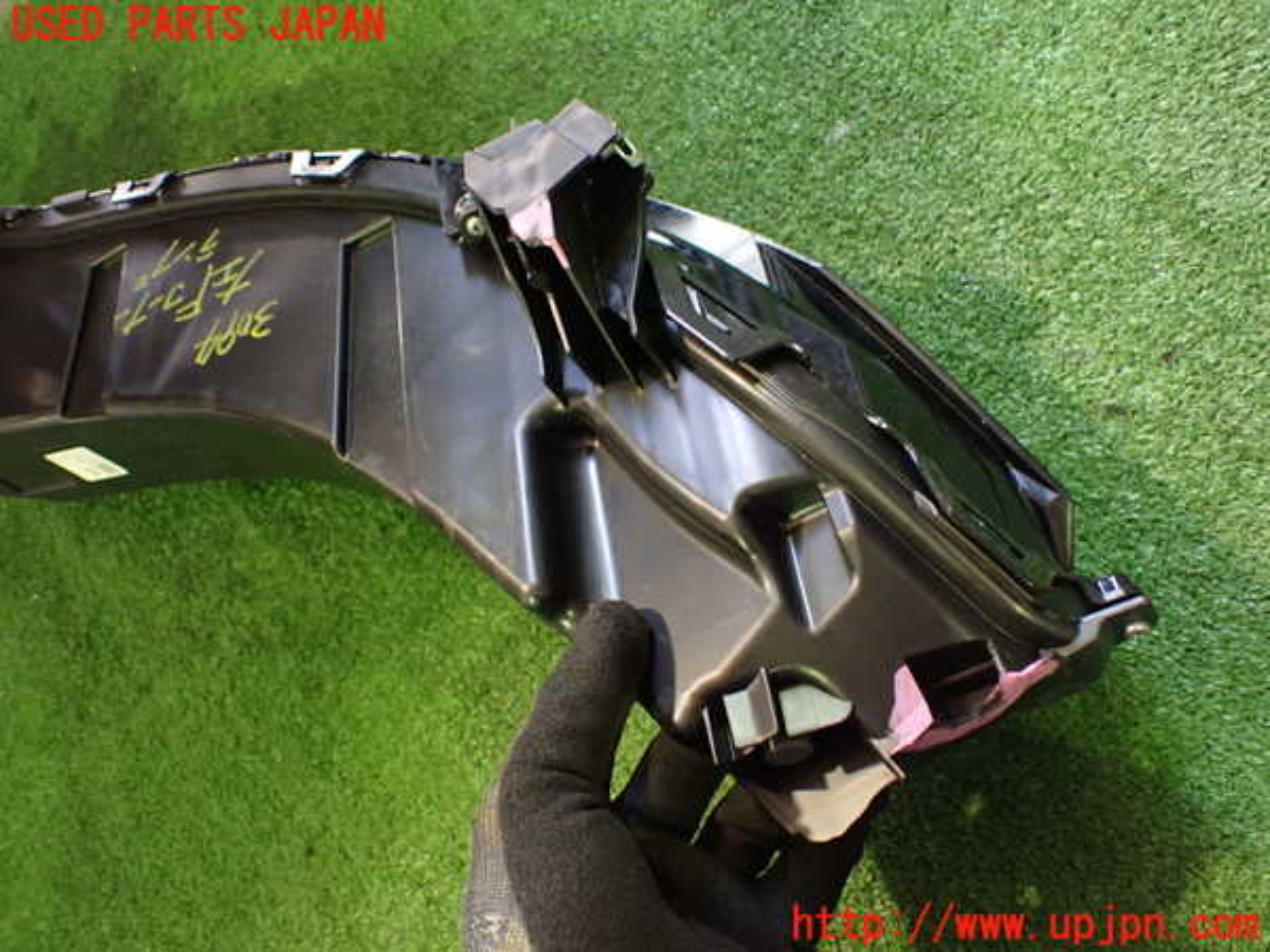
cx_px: 635
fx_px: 1101
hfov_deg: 60.0
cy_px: 476
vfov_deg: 46.8
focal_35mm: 30
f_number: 2.3
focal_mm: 5.4
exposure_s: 1/40
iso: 800
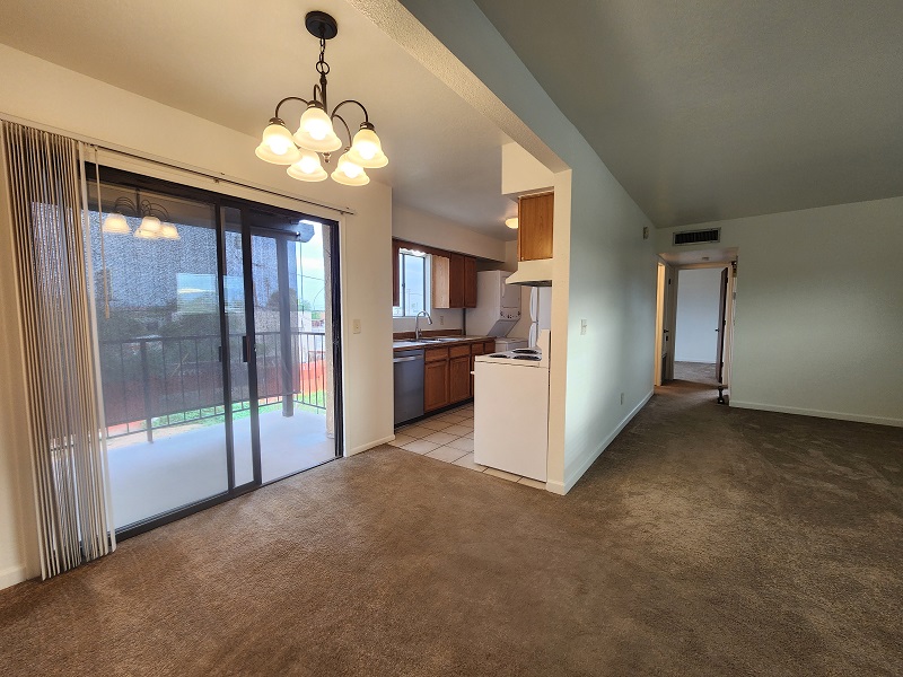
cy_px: 338
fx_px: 339
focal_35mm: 13
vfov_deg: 89.9
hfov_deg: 106.2
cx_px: 452
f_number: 2.2
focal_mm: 2.2
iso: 125
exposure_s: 1/60
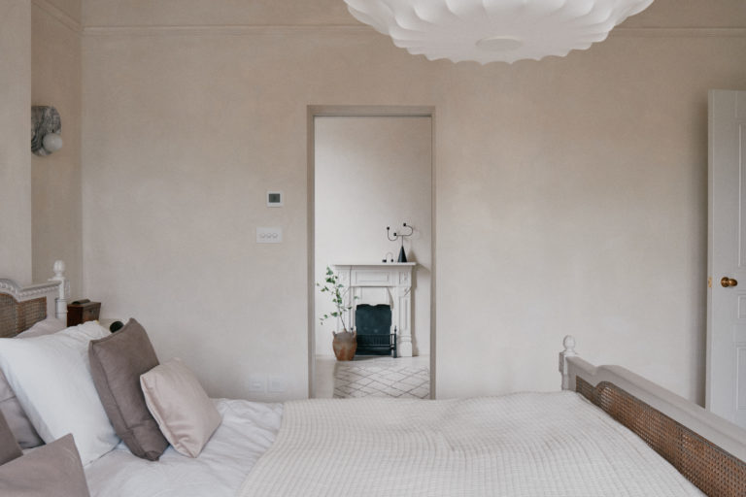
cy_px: 248
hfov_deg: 61.9
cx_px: 373
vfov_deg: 43.6
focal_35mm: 30
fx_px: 622
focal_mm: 20
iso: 200
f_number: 11
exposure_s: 1/4
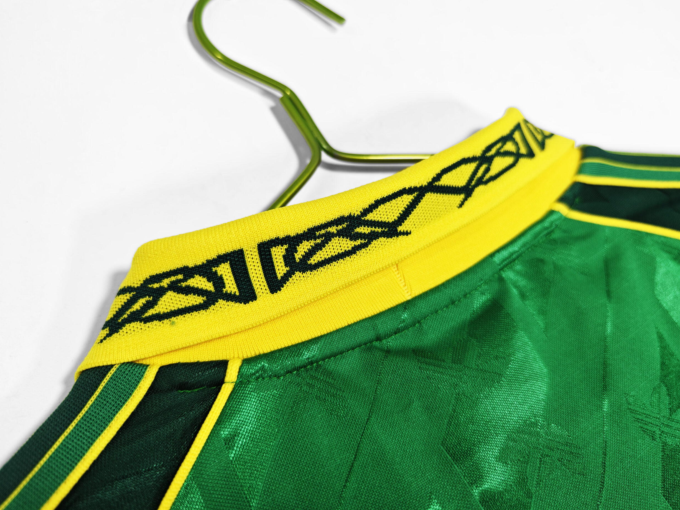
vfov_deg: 56.8
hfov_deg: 71.6
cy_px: 245
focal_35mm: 24
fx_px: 471
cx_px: 340
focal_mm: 8.67
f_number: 1.75
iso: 149
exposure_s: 1/100
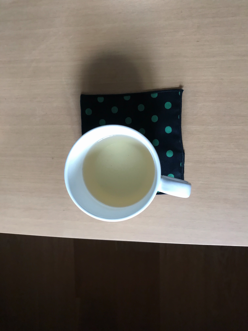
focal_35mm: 28
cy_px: 166
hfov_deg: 49.7
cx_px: 124
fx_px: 267
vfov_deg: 63.4
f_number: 1.8
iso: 125
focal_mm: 3.99
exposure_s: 1/44
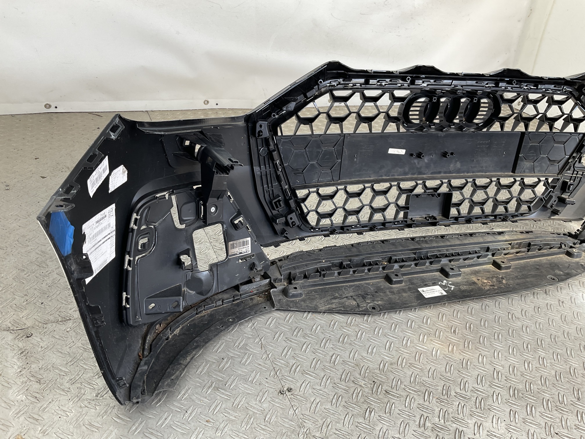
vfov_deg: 48.2
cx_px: 292
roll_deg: -9.7
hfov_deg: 61.7
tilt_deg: -28.3
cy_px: 220
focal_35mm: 29
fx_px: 490
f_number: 1.8
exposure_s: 1/100
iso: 16
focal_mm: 3
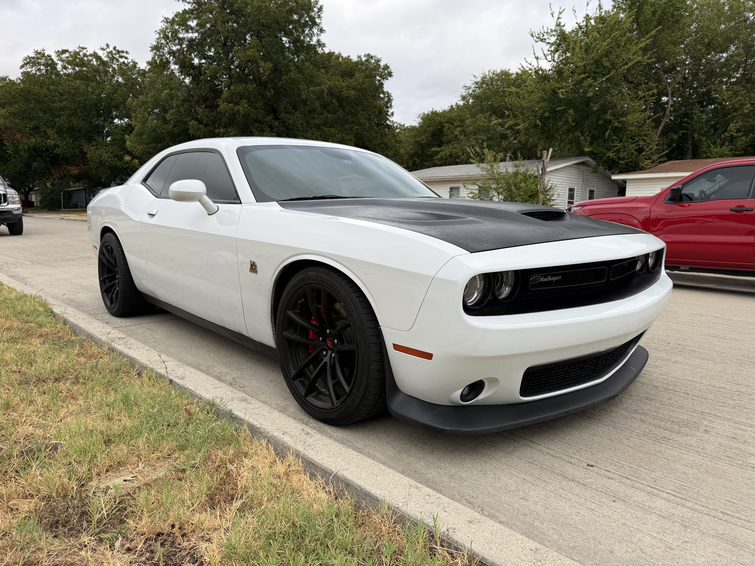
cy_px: 283
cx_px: 378
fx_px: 523
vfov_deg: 56.8
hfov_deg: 71.6
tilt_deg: -7.0
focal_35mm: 24
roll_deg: -1.6
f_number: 1.78
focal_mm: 6.76
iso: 80
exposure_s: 1/1139
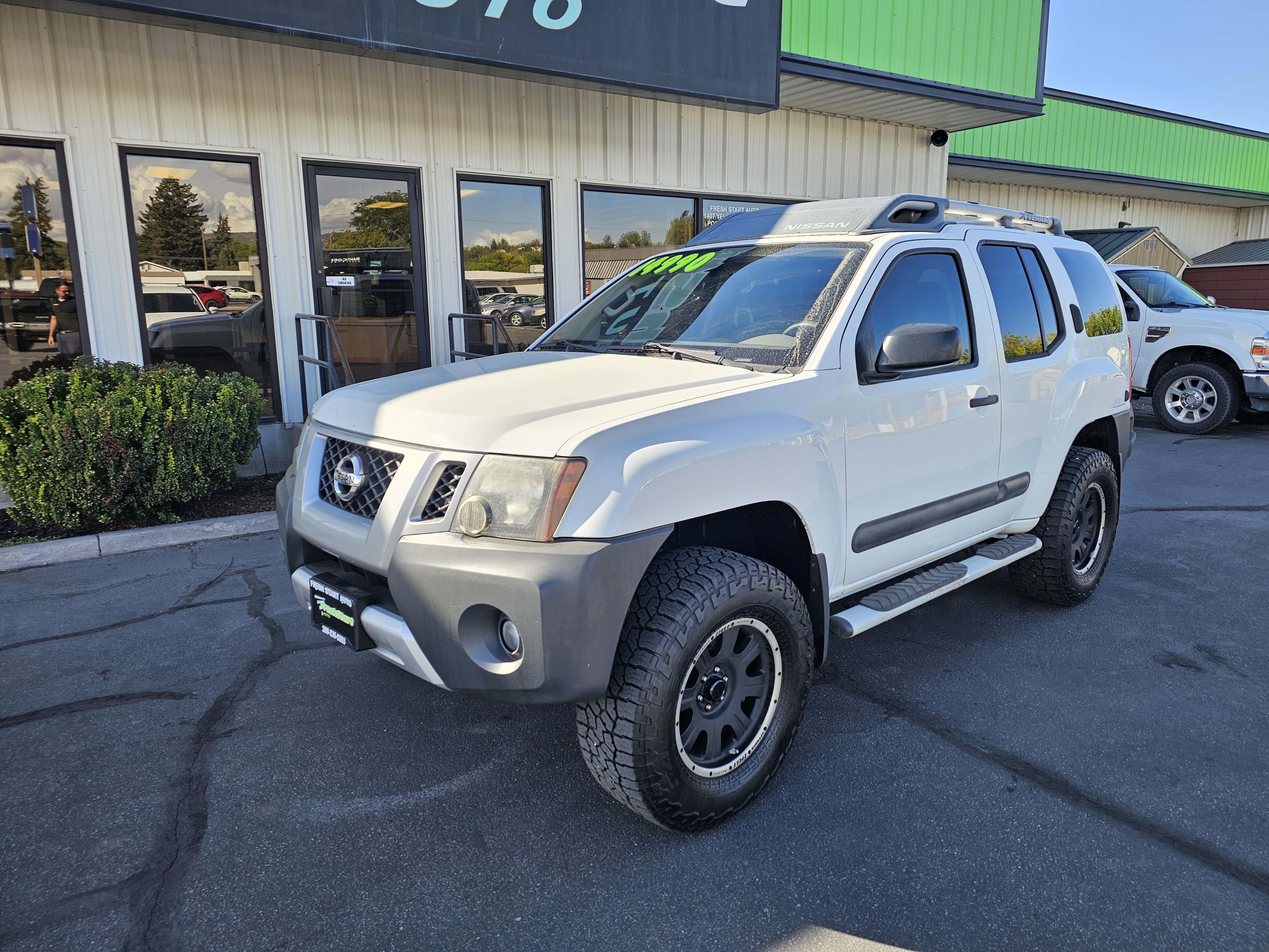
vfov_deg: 58.9
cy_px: 476
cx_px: 634
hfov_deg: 73.9
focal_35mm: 23
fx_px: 843
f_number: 1.7
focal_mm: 6.3
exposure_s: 1/189
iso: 10
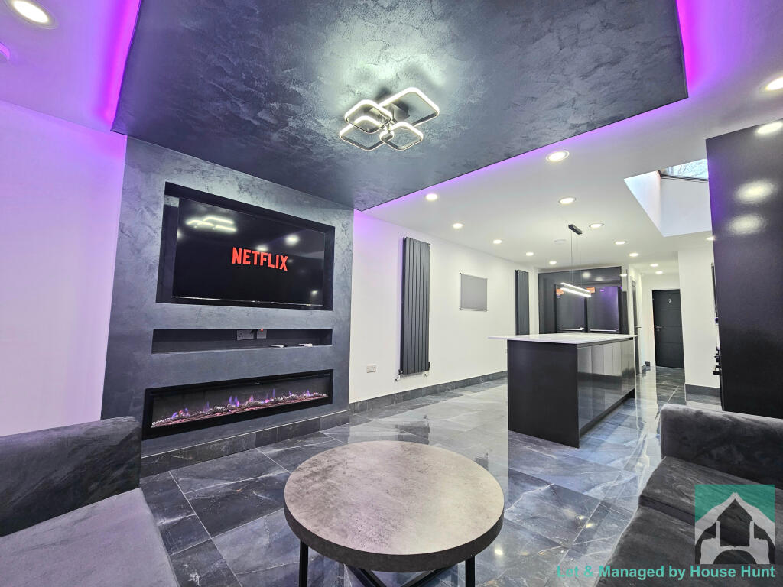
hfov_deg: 106.2
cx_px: 392
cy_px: 294
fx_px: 294
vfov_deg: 89.9
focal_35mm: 13
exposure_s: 1/50
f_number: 2.2
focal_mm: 2.2
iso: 125
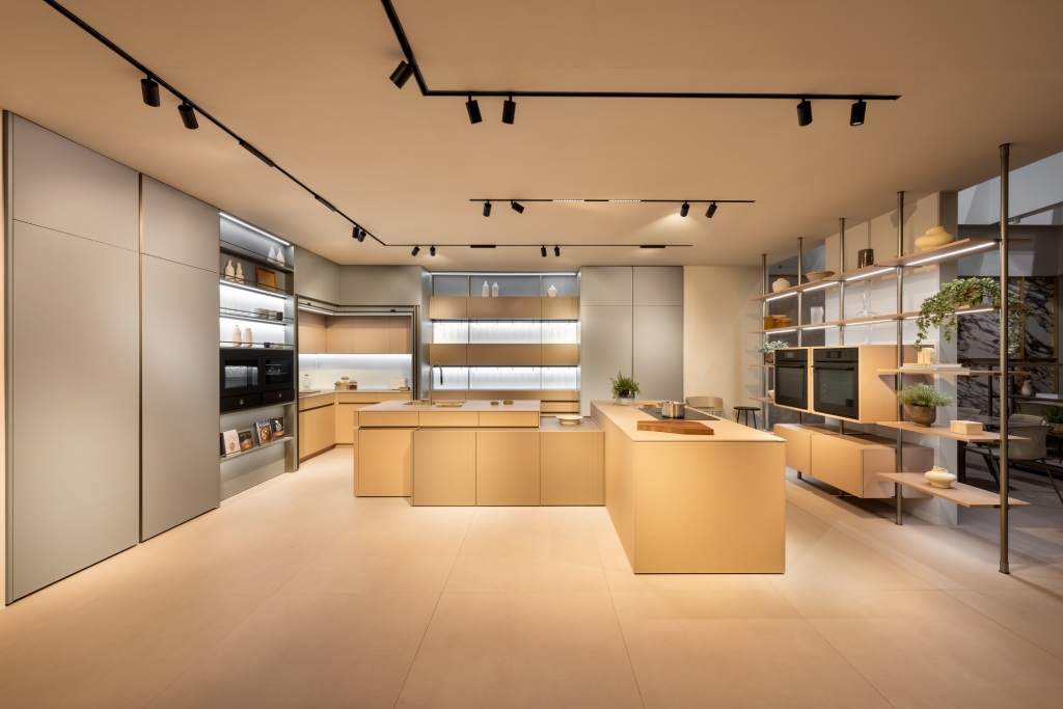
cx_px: 532
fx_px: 413
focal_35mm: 14
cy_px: 354
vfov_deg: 81.2
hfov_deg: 104.2
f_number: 11
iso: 500
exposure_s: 1/4
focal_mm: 14
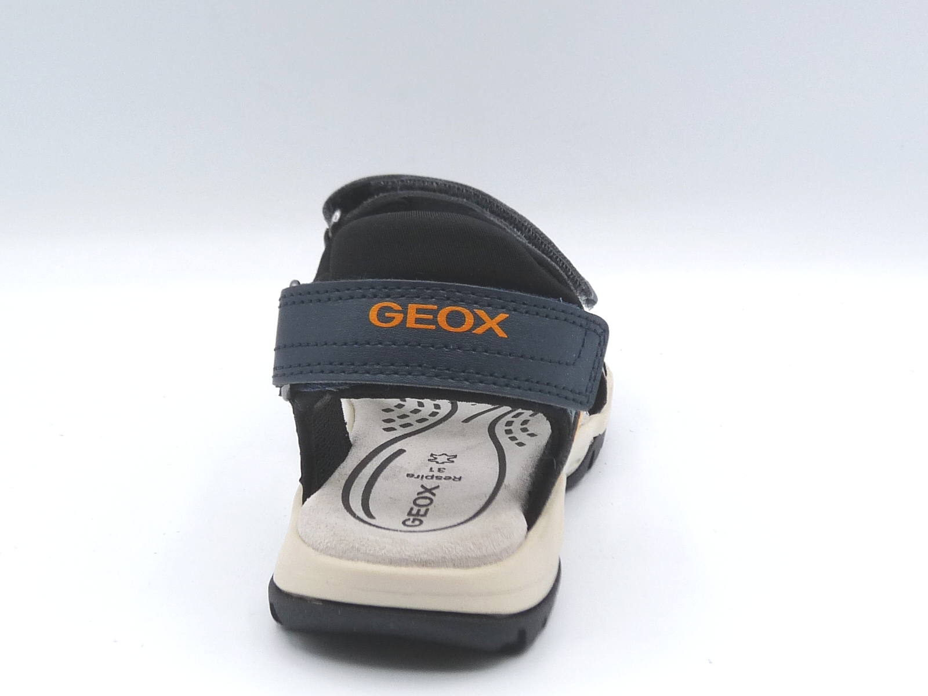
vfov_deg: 23.7
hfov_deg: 31.2
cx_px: 464
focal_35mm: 62
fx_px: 1662
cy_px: 348
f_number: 4.5
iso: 100
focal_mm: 6.2
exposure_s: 1/250
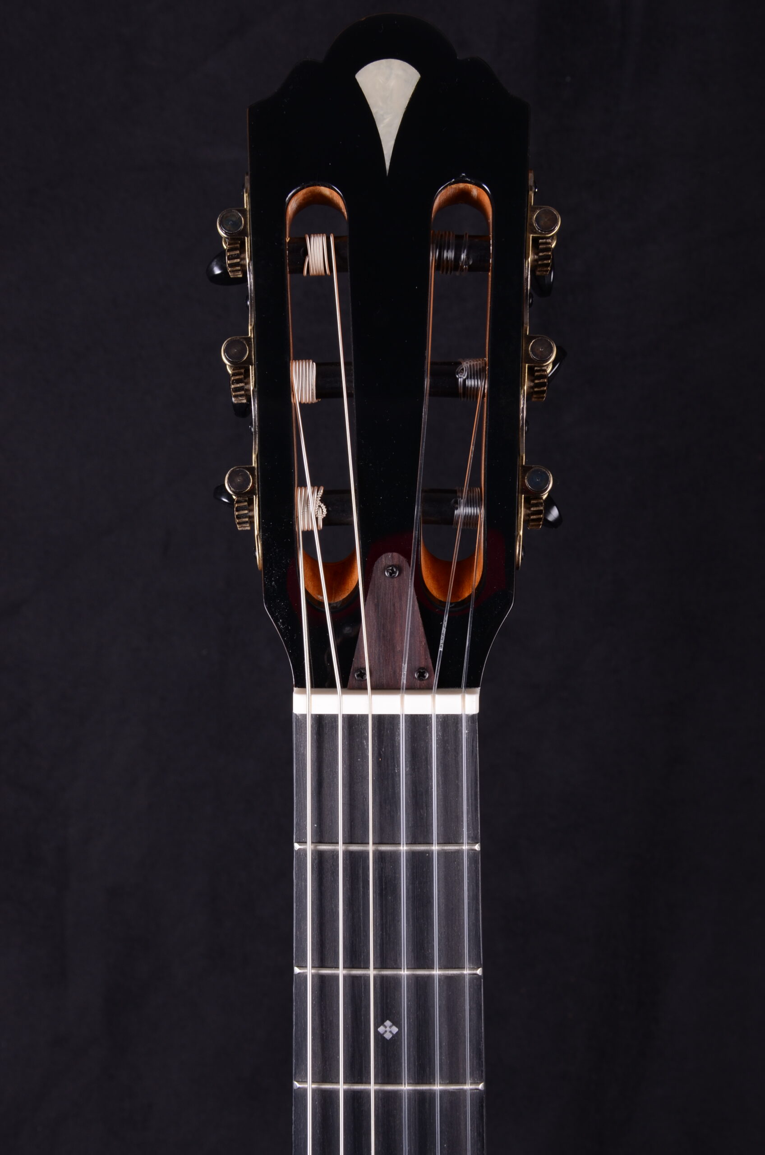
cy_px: 578
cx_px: 382
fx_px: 1633
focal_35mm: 51
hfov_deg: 26.4
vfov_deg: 39.0
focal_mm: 34
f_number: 11
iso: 200
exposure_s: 1/200
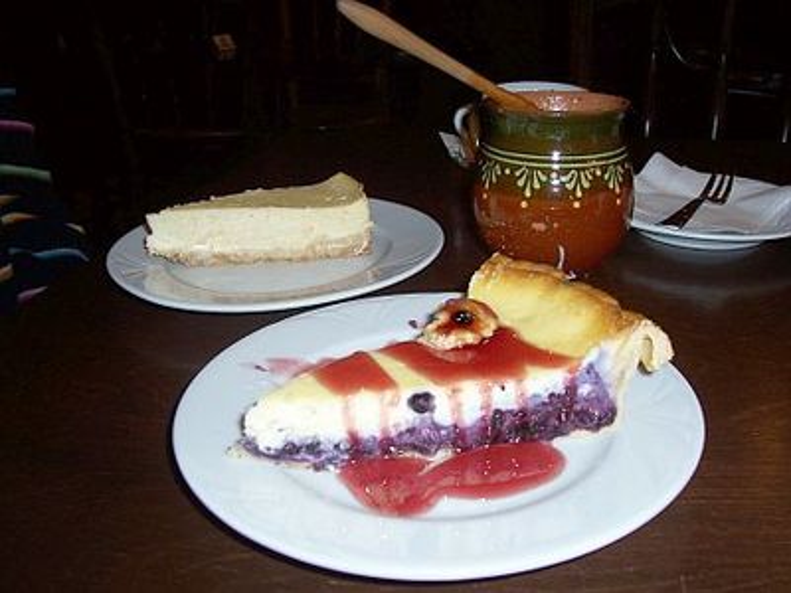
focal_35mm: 34
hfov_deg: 54.0
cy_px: 296
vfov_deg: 41.8
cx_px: 396
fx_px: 777
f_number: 2.7
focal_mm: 5.6
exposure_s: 1/60
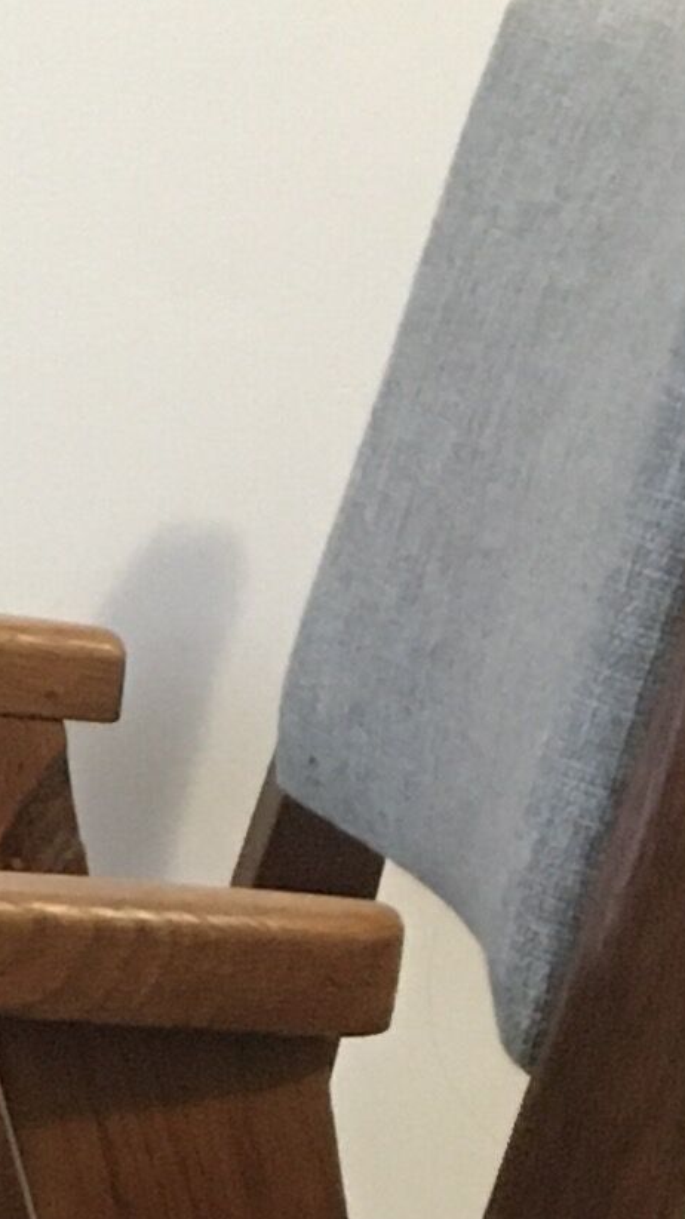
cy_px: 1517
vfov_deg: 13.4
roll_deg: +1.7
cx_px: -540
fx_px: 5008
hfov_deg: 7.6
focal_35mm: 155
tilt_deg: -17.6
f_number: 2.2
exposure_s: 1/17
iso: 400
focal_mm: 4.15
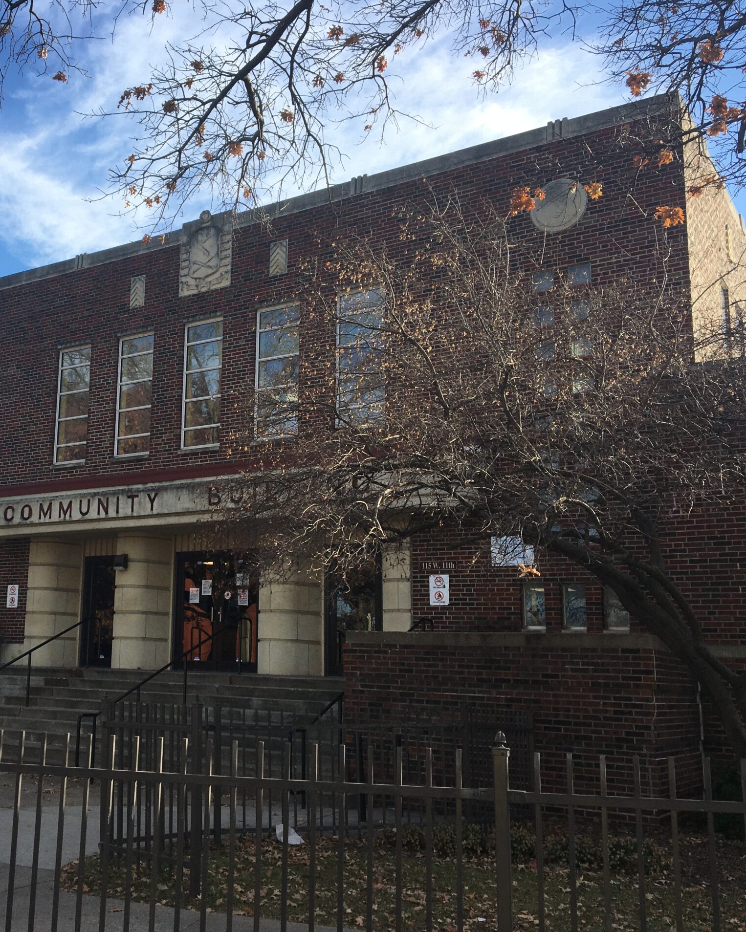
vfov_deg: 47.9
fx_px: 1049
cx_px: 161
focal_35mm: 38
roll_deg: -0.7
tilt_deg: +11.4
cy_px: 467
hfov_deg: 37.9
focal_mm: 4.15
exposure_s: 1/927
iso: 25
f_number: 2.2
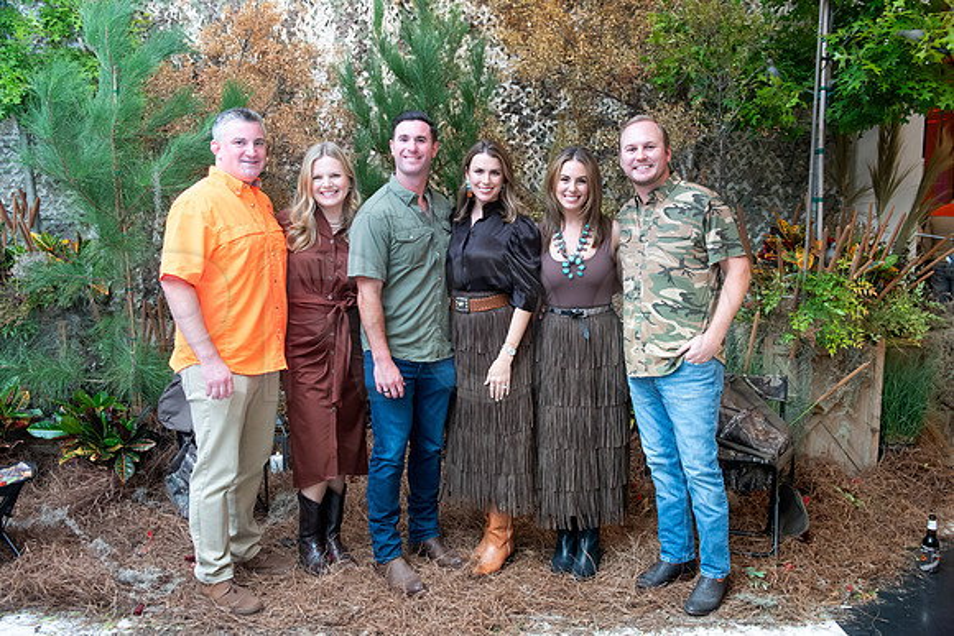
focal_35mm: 33
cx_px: 477
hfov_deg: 57.8
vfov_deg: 40.5
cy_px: 318
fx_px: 864
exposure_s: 1/100
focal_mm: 32
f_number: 5.6
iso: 4000
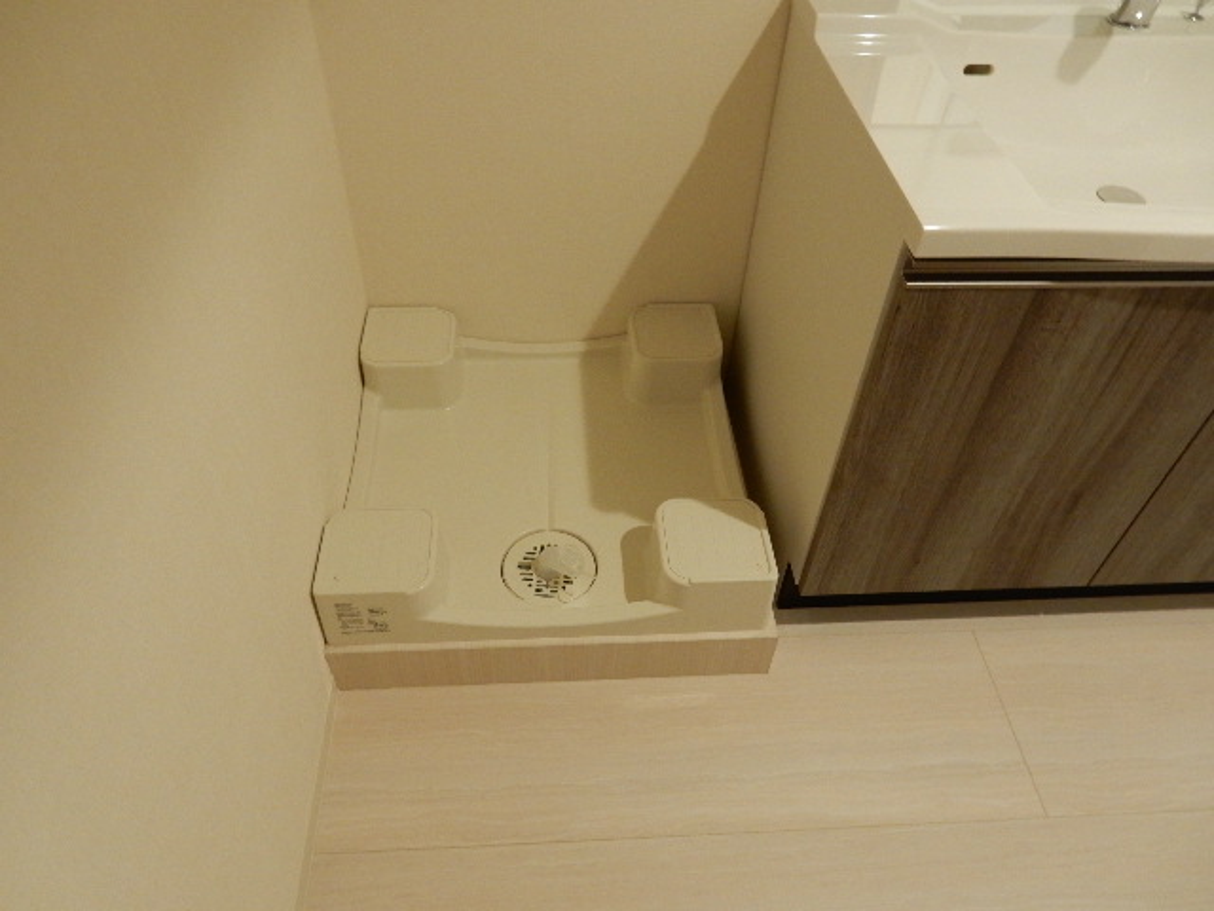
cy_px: 456
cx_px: 607
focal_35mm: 25
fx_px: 877
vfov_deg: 54.9
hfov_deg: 69.4
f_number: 3.7
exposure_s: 1/20
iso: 400
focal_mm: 4.5
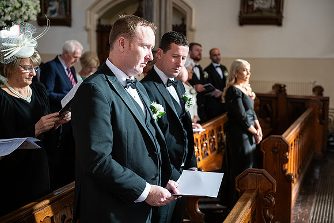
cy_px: 112
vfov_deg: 24.6
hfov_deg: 36.2
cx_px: 167
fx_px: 510
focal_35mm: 55
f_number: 3.5
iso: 1000
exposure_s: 1/160
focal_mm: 55
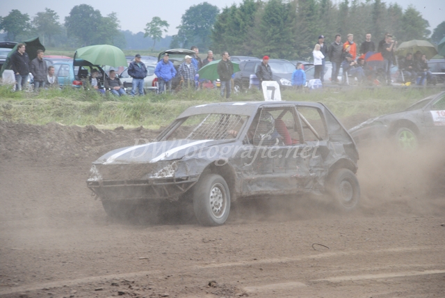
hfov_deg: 12.4
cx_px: 222
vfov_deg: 8.3
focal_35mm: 165
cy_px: 149
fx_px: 2041
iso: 640
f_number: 5.3
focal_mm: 110
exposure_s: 1/500
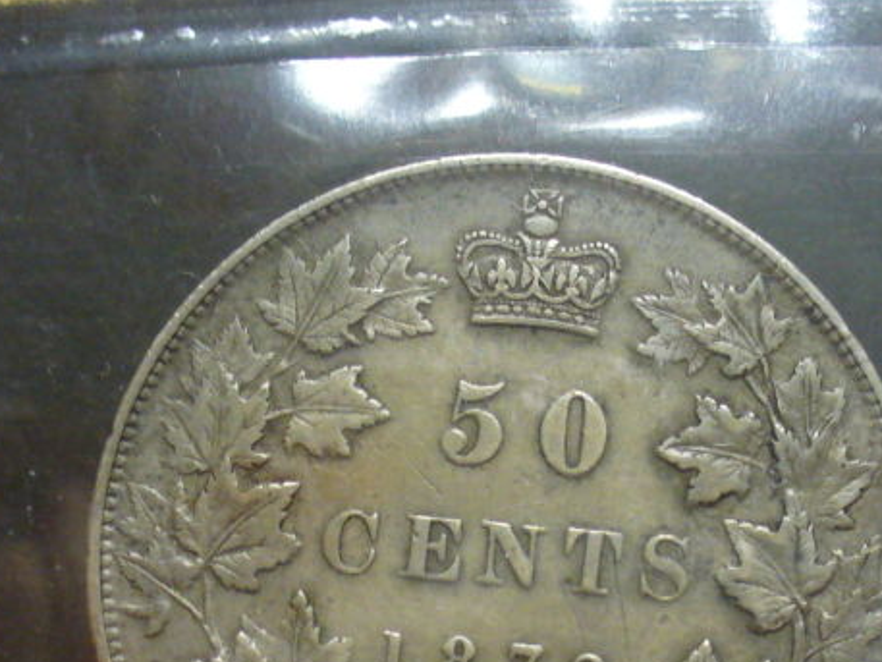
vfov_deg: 18.0
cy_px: 564
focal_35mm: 81
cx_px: 537
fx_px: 2064
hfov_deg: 24.1
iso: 200
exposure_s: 1/25
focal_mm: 6.1
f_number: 2.8
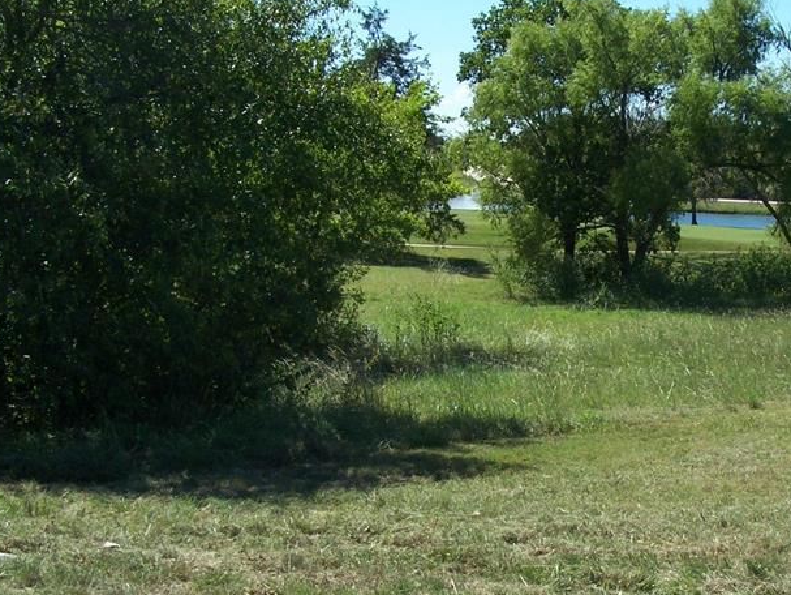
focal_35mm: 64
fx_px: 1463
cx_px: 608
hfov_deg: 29.7
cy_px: 365
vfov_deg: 22.9
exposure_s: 1/640
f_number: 4
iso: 80
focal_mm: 6.3
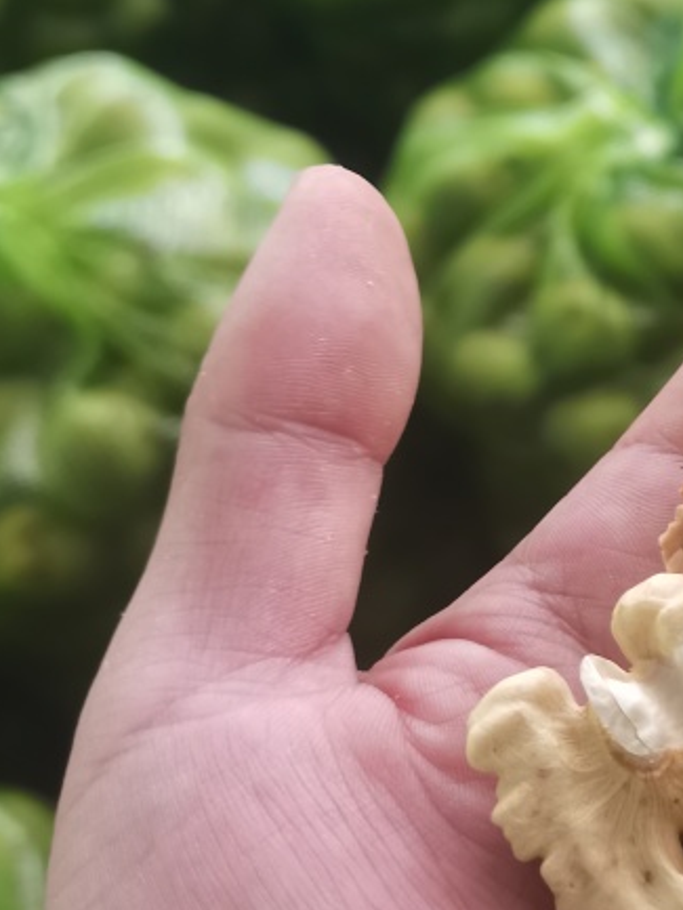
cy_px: 274
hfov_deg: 21.3
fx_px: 1683
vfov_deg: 30.0
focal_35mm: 64
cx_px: 828
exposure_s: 1/36
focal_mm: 5.58
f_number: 1.8
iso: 160
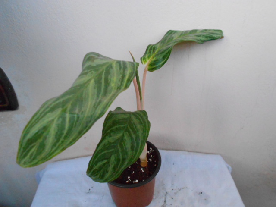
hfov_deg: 61.7
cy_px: 104
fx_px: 231
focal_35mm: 29
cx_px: 138
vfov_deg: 48.2
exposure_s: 1/20
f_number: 3.4
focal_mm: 5.3
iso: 800
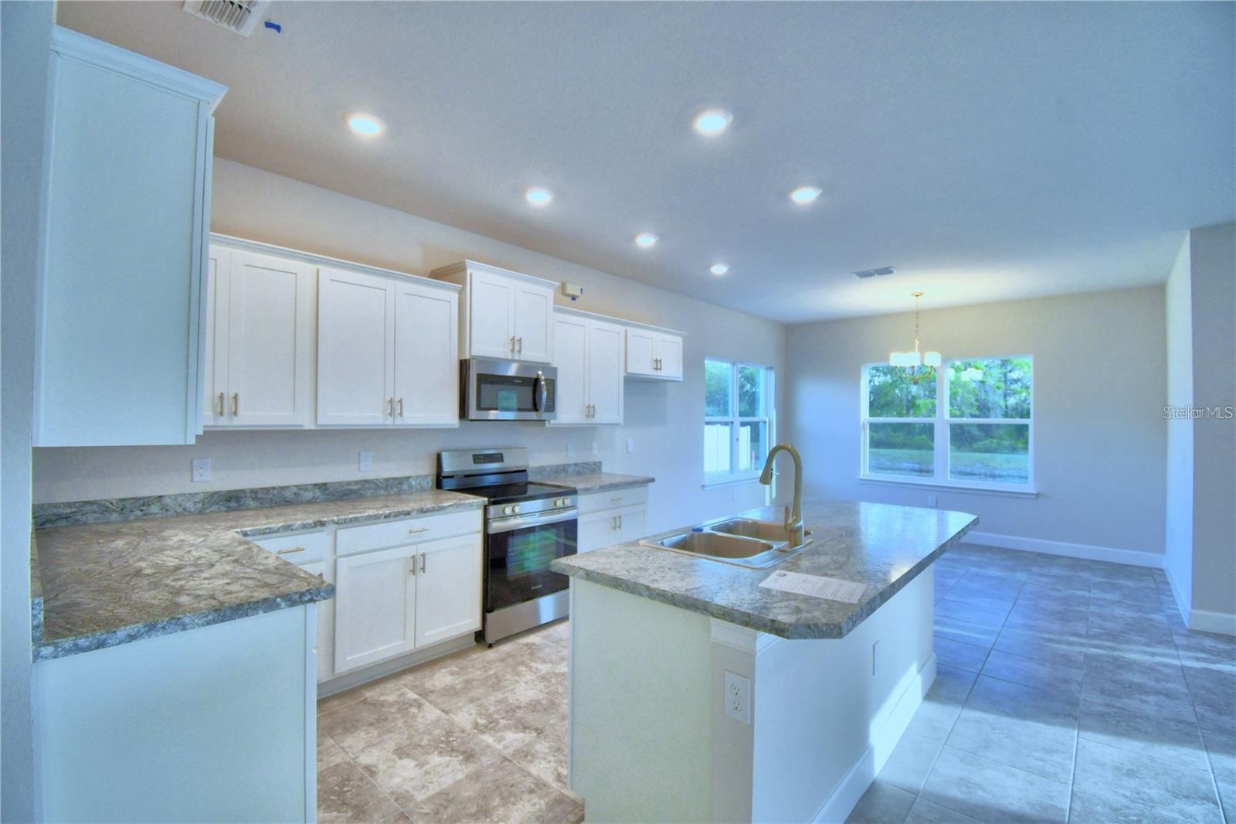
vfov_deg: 77.3
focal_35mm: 15
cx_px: 618
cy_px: 412
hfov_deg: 100.4
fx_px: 515
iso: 360
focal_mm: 10
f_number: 4.5
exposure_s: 1/125
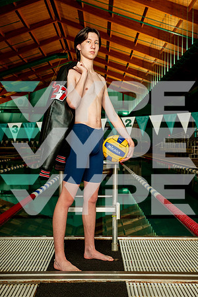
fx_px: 412
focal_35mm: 50
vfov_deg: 39.6
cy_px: 148
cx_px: 99
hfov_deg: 27.0
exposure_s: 1/200
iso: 800
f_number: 7.1
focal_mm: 50
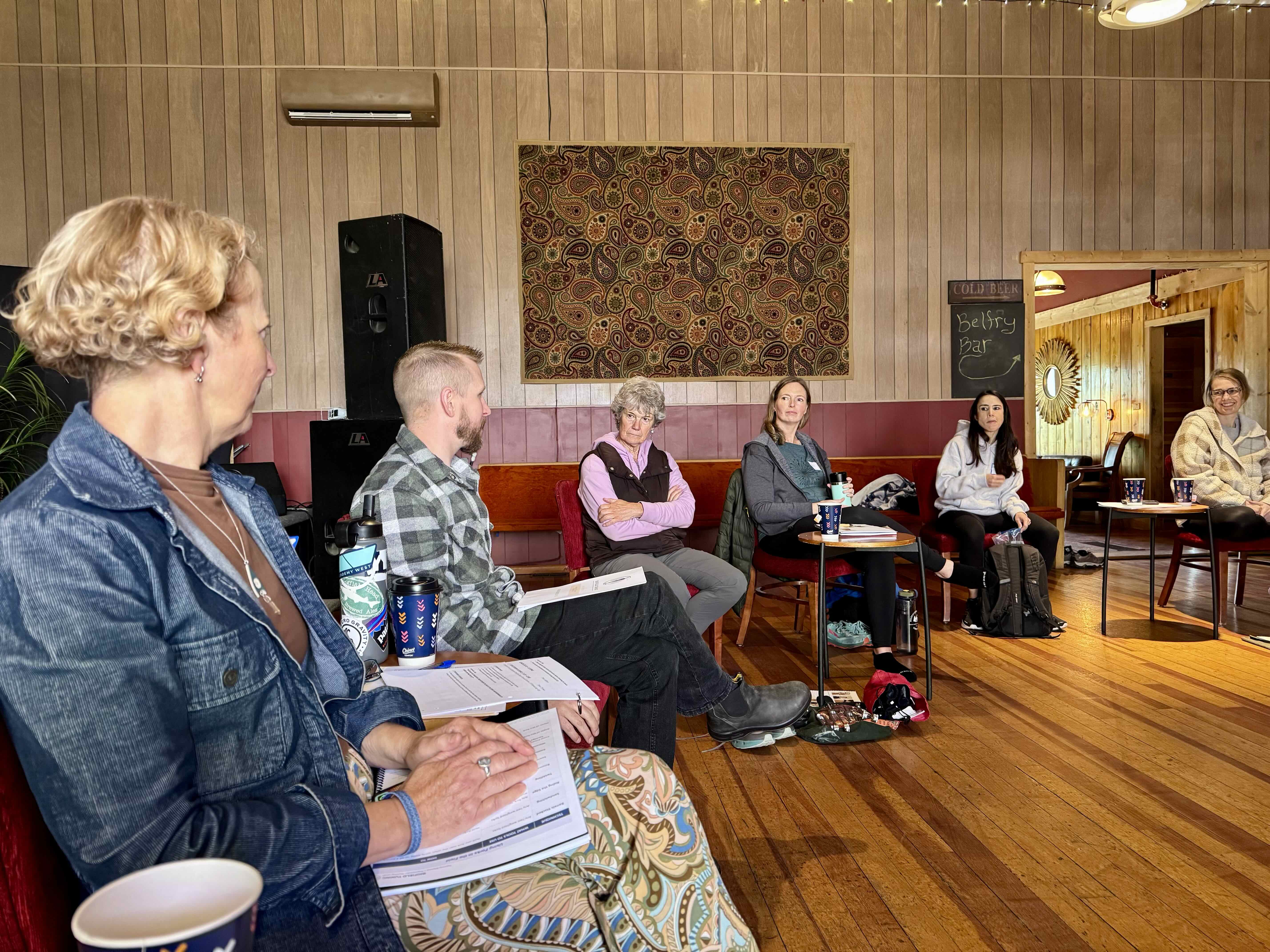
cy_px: 476
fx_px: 881
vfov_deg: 56.8
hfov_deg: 71.6
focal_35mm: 24
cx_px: 635
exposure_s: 1/60
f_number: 1.78
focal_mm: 6.76
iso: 400
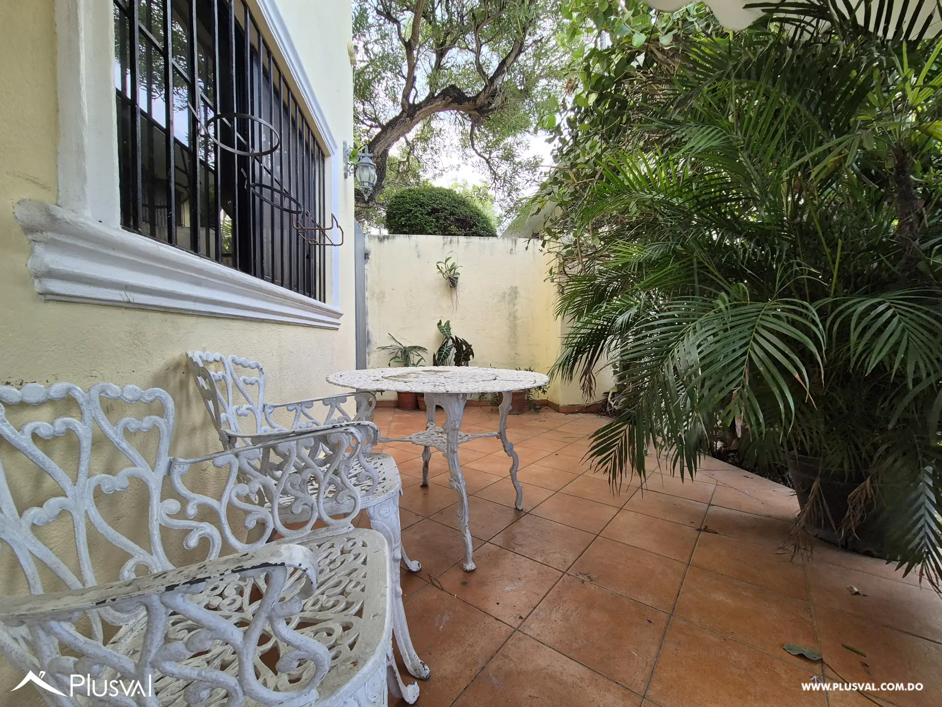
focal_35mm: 13
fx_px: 354
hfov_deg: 106.2
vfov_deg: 89.9
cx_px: 471
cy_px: 354
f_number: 2.2
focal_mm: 2.2
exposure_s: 1/198
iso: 50
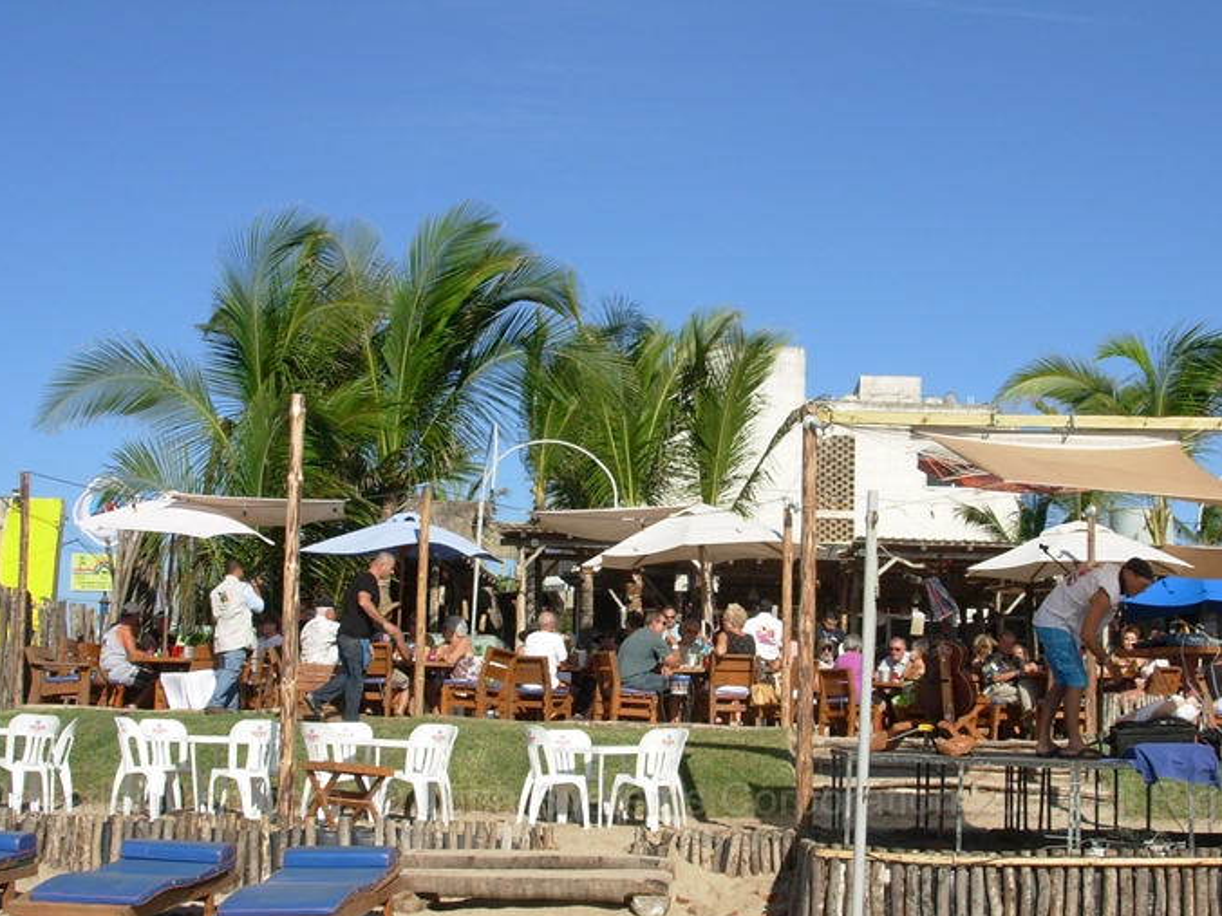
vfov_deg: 27.0
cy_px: 488
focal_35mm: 54
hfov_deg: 35.4
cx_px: 732
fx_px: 1906
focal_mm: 6.3
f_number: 4.9
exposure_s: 1/627
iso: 50
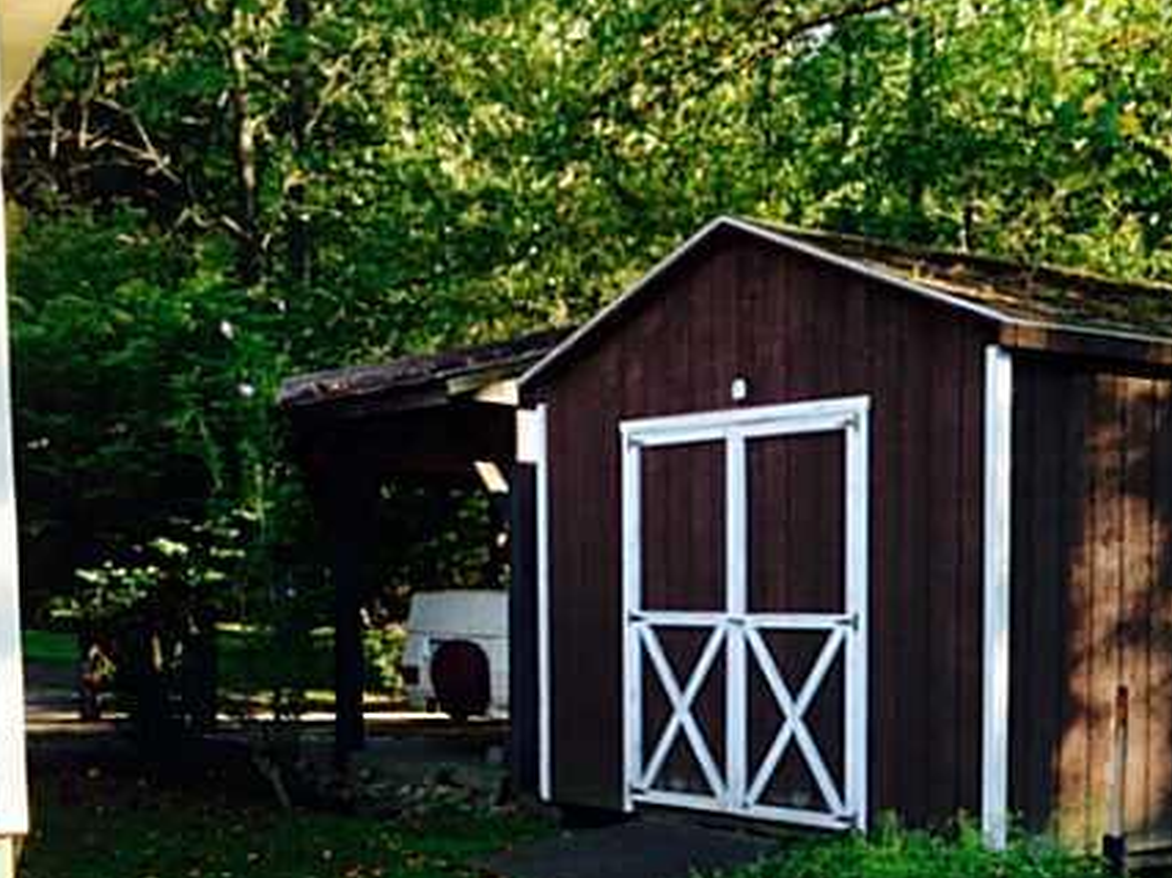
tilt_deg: -2.5
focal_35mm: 62
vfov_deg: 23.0
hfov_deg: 30.7
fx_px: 2098
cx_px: 864
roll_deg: -1.2
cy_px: 795
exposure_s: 1/120
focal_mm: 4.12
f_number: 2.4
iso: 80
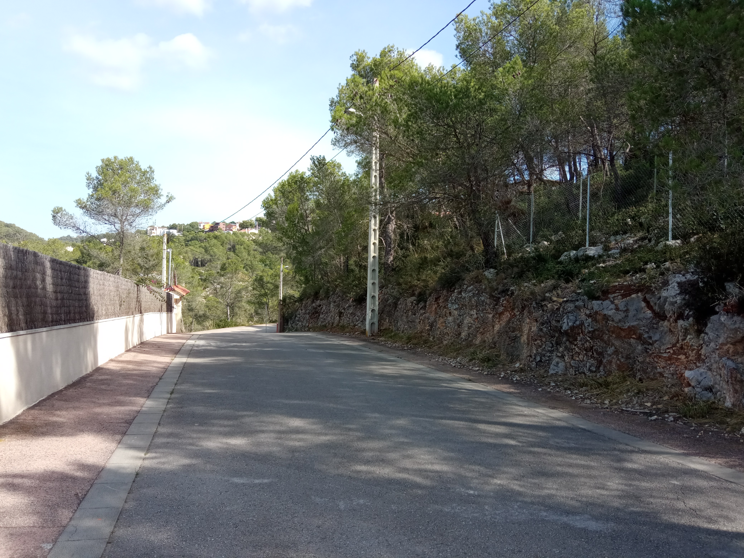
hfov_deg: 65.3
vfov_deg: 51.4
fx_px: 580
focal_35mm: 27
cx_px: 372
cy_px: 279
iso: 111
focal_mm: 3.79
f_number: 2.2
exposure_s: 1/557
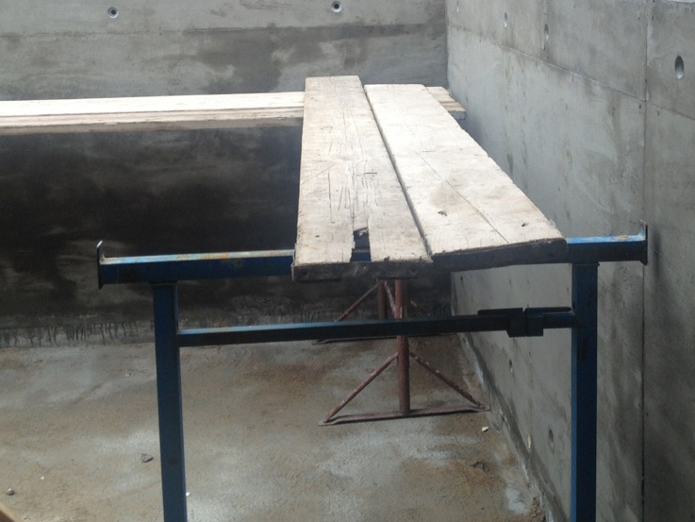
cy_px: 142
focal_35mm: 57
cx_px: 390
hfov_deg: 33.7
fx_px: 1145
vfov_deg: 25.4
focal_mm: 4.28
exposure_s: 1/129
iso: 64
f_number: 2.4
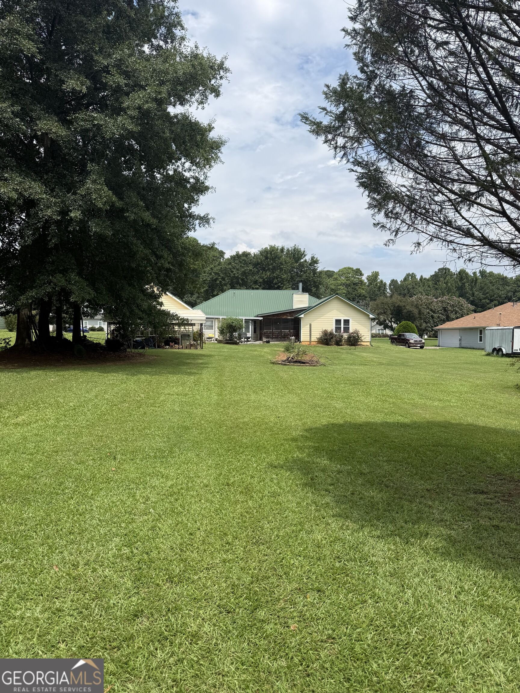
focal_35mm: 24
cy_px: 346
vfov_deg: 71.6
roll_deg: +0.0
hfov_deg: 56.8
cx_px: 260
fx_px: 481
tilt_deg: -1.3
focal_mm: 6.76
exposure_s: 1/4975
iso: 80
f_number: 1.78
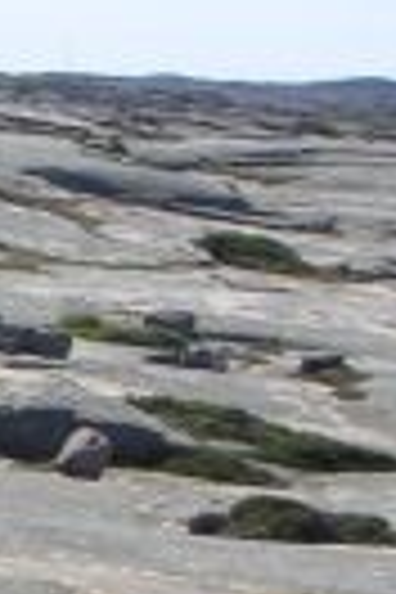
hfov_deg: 6.4
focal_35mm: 192
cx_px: -886
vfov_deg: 10.6
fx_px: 3168
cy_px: 662
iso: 50
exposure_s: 1/180
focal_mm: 6
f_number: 6.7
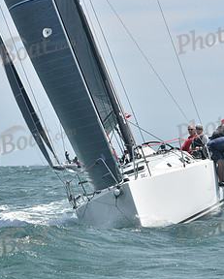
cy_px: 183
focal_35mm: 236
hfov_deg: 6.6
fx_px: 1953
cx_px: 127
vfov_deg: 8.2
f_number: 7.1
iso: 250
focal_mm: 125
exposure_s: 1/1250
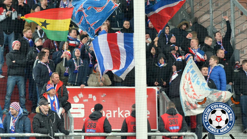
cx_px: 124
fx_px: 1392
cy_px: 62
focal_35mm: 213
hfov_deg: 10.1
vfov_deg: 5.7
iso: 5000
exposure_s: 1/1250
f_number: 5
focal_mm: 135
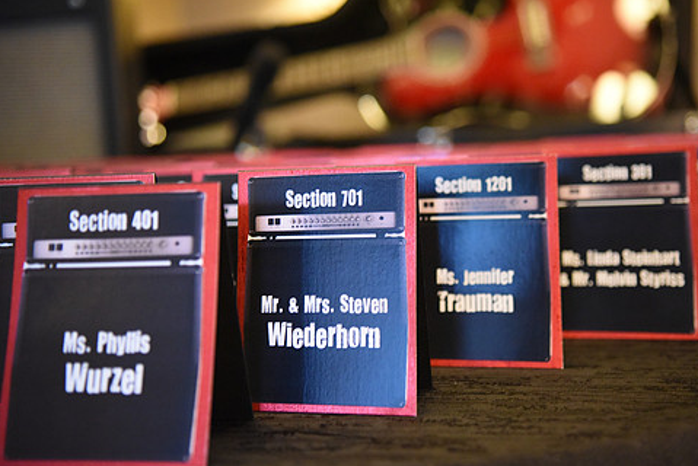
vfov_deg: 29.3
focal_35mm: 46
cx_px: 372
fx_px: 892
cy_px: 218
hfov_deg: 42.7
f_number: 2.8
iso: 6400
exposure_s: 1/40
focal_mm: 38
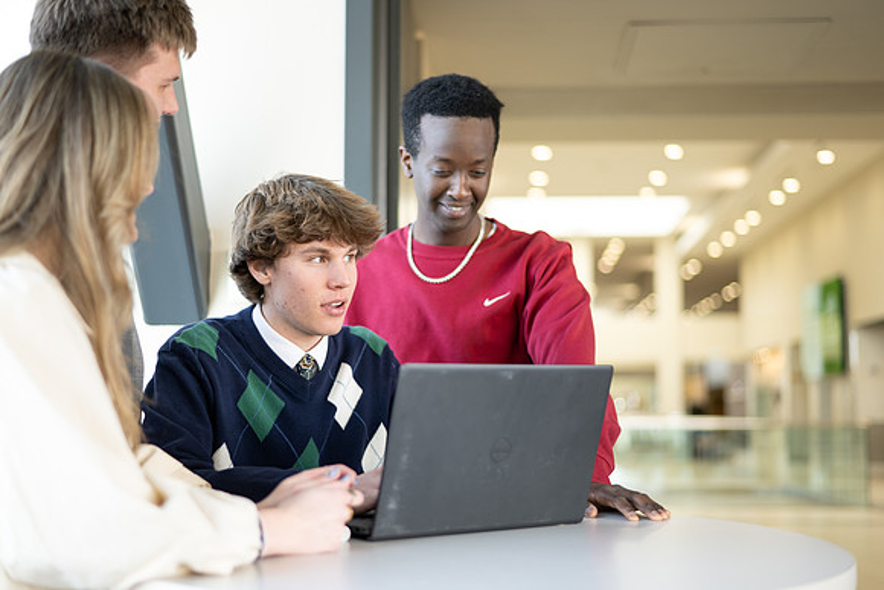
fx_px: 1228
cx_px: 442
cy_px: 295
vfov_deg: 27.0
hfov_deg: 39.6
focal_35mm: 50
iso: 100
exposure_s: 1/160
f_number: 1.8
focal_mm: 50
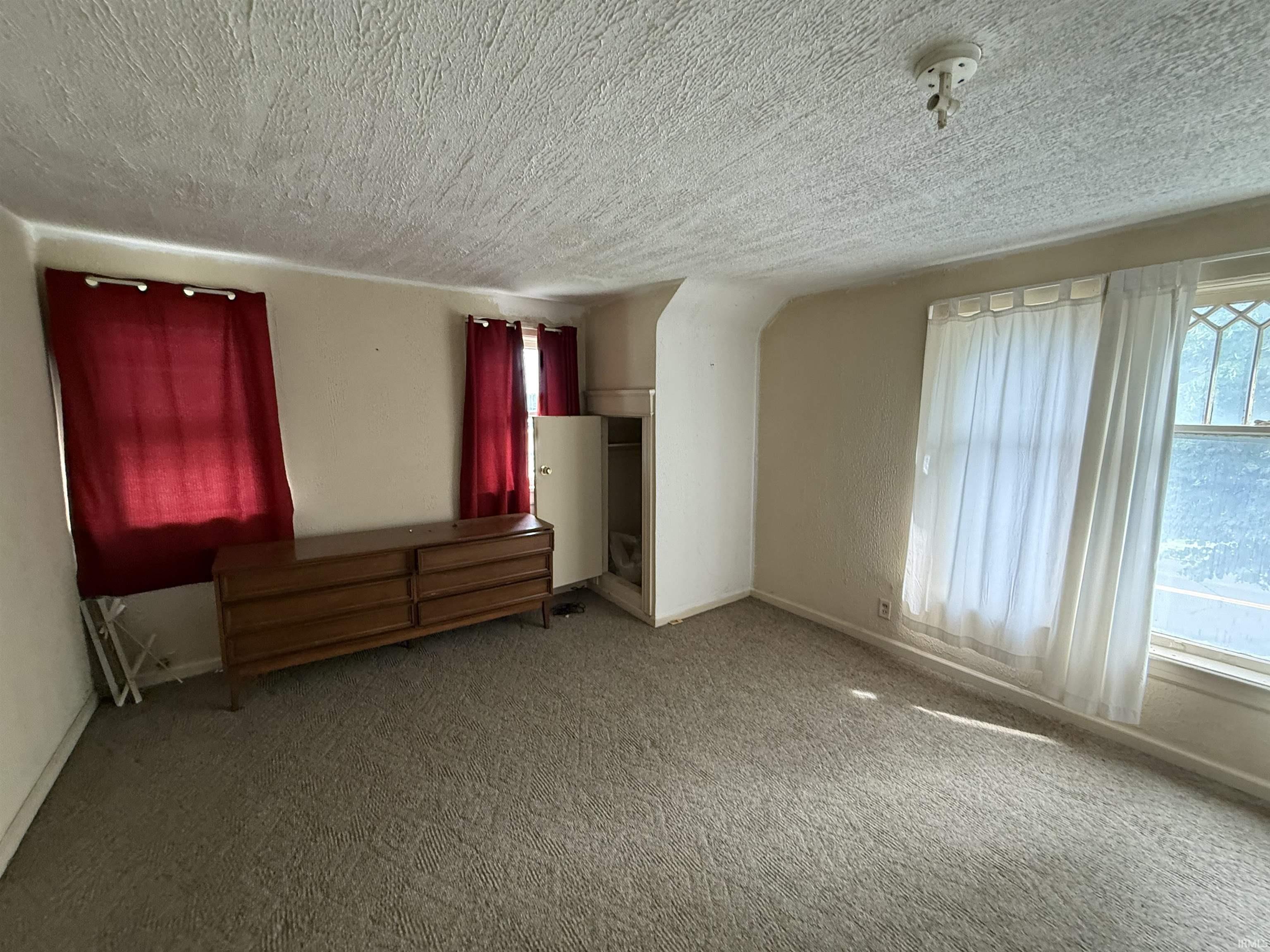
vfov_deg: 85.7
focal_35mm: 14
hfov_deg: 102.1
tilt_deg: -6.8
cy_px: 476
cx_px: 635
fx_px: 514
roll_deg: -0.4
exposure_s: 1/66
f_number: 2.2
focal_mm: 2.22
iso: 320
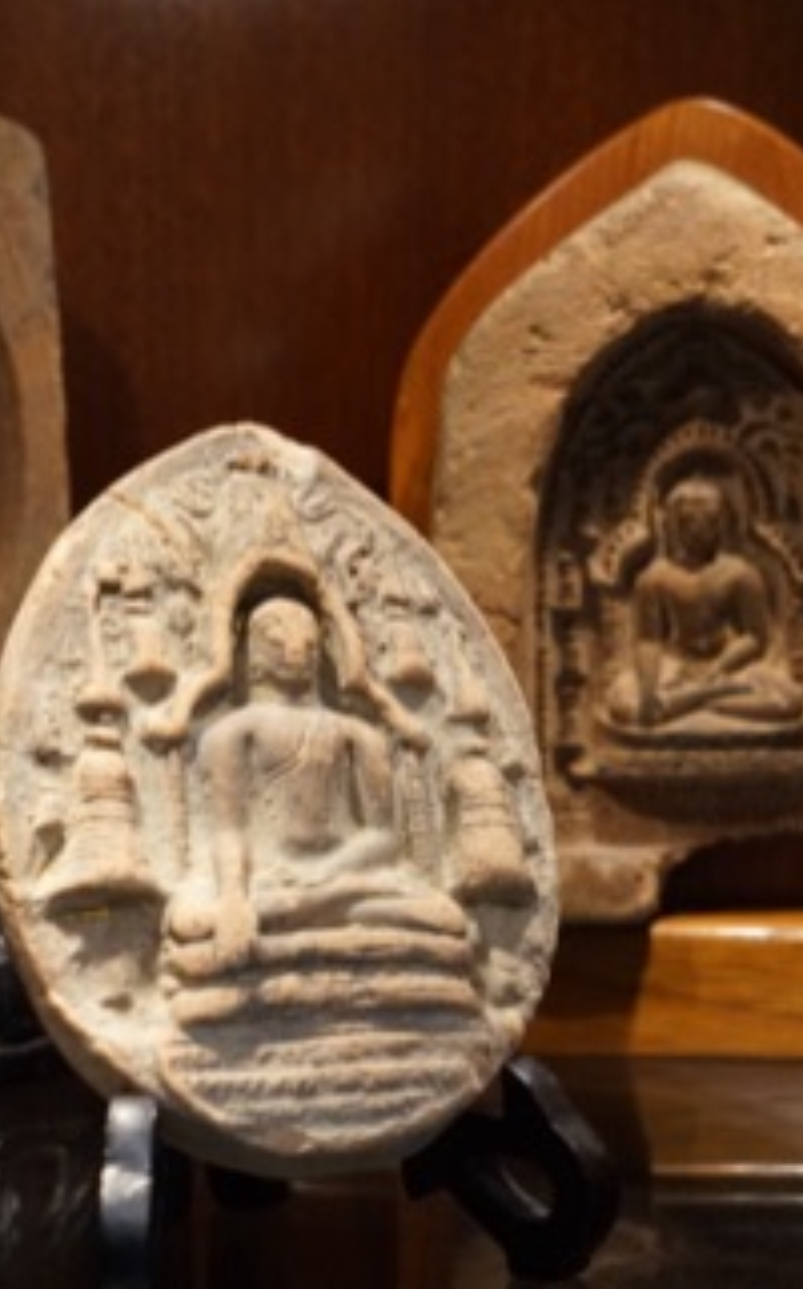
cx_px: 285
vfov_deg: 25.2
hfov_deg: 15.9
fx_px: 2878
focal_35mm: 82
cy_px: 574
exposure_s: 1/100
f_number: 7.1
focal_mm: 43
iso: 2000
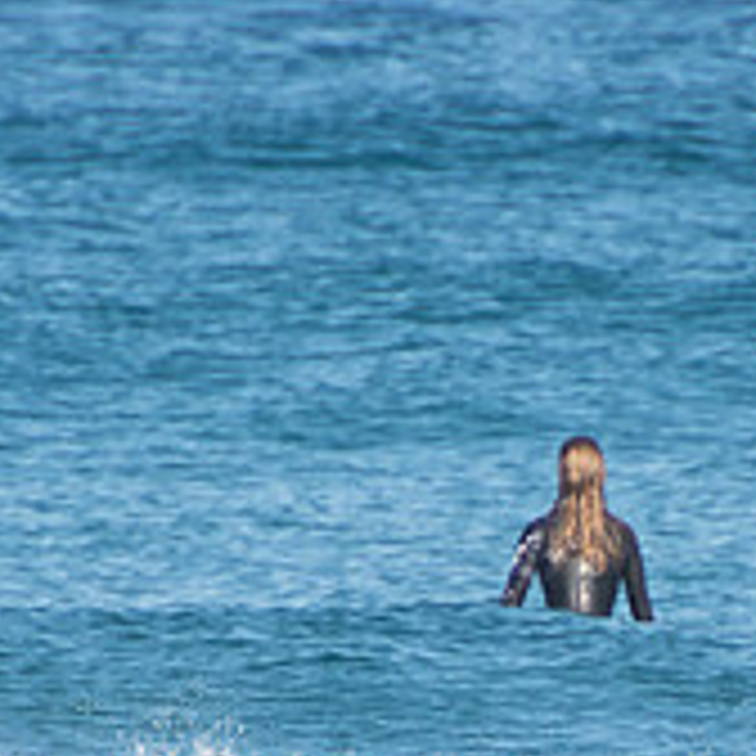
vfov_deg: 1.0
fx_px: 43512
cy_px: 866
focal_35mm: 1761
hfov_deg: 1.0
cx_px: 580
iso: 360
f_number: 5.6
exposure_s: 1/1250
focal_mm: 400
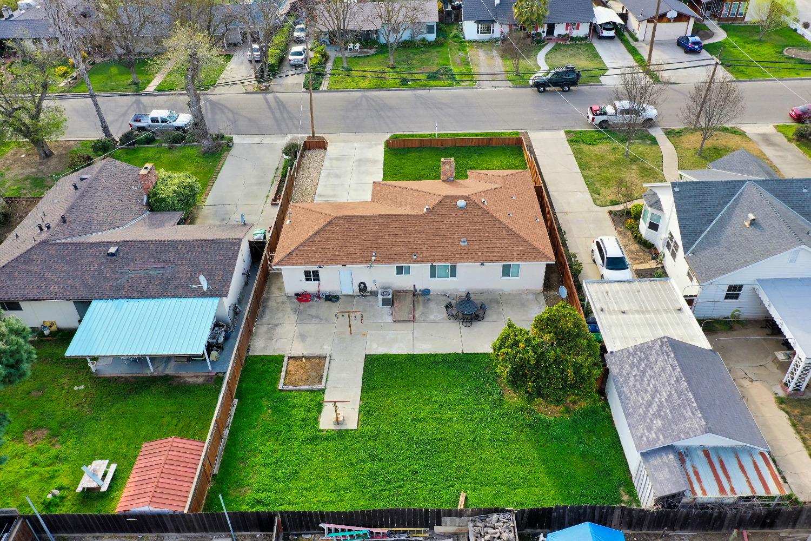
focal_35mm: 28
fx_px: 631
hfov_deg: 65.5
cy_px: 270
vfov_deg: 46.4
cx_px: 406
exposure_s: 1/120
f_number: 4.5
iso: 100
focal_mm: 10.26
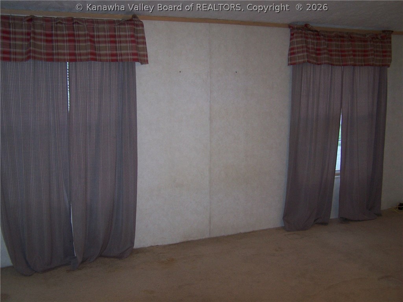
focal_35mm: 38
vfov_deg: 37.7
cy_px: 151
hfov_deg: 49.0
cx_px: 202
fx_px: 442
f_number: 2.8
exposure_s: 1/60
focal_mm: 6.3
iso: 140
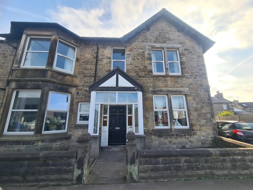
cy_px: 95
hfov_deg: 106.2
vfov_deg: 89.9
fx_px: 95
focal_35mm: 13
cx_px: 126
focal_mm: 2.2
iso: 50
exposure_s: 1/598
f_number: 2.2
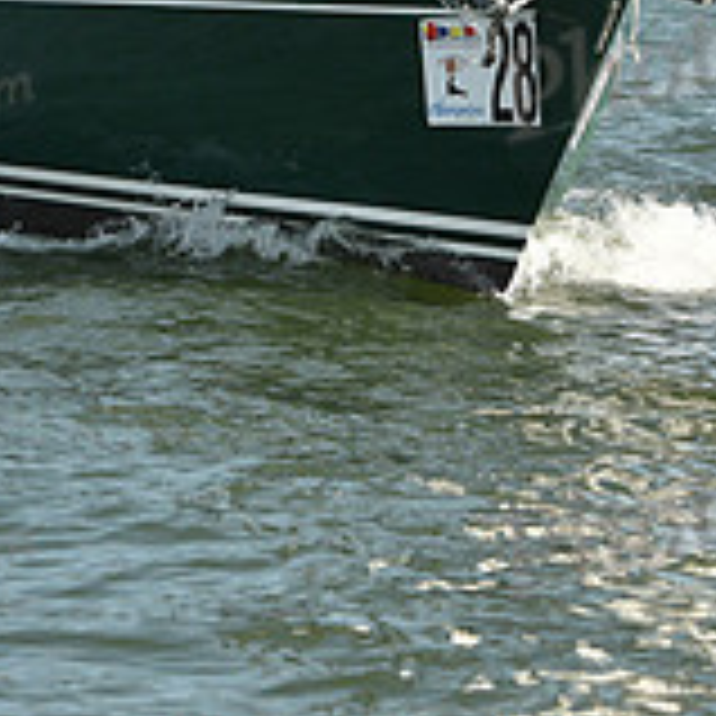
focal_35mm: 279
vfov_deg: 6.2
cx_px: 270
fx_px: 6529
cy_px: -146
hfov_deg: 6.3
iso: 320
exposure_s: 1/2000
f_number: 5.6
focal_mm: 90
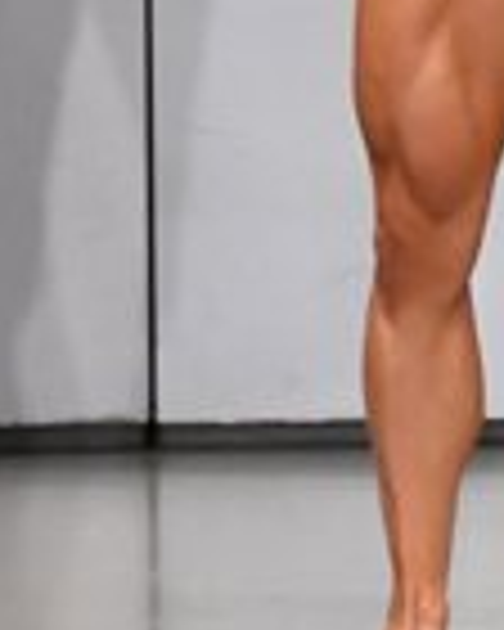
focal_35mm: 1050
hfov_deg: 1.5
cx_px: 754
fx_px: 19578
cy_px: -140
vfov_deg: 1.8
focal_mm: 135
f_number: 5.6
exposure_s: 1/400
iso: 6400
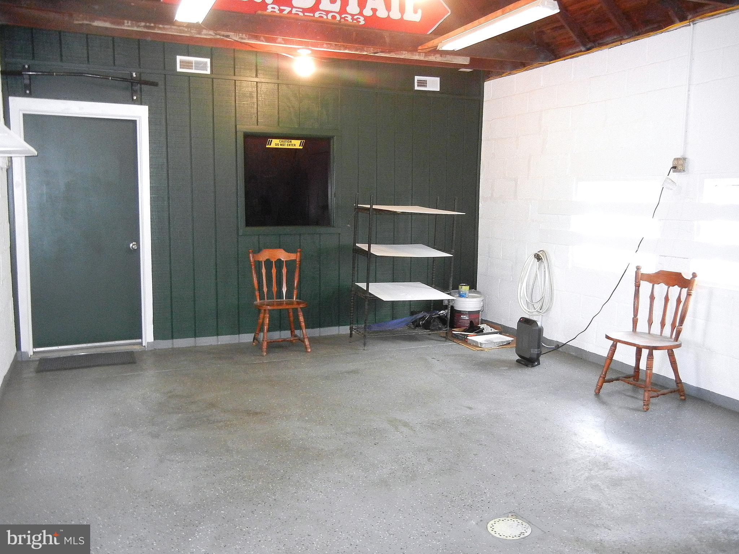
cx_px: 370
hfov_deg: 60.0
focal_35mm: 30
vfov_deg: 46.8
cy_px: 277
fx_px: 640
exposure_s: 1/30
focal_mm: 5.4
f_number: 3.5
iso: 800
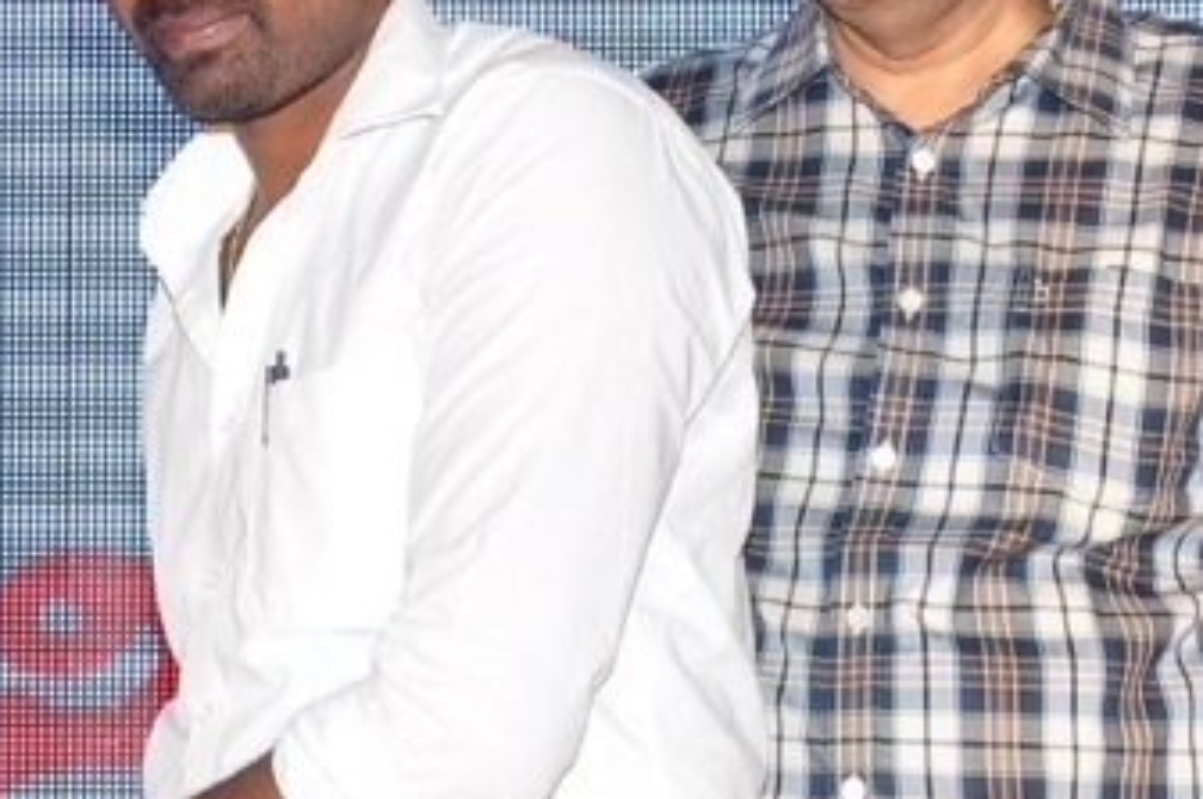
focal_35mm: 214
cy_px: 733
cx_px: 333
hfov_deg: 9.6
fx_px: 7141
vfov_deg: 6.4
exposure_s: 1/125
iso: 400
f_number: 6.3
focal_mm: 40
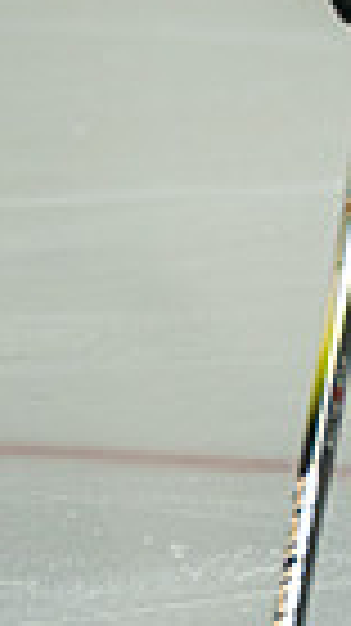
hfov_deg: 0.8
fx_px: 25295
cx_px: 648
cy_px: -167
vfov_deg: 1.4
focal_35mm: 1526
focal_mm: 300
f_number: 2.8
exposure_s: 1/6400
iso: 1600
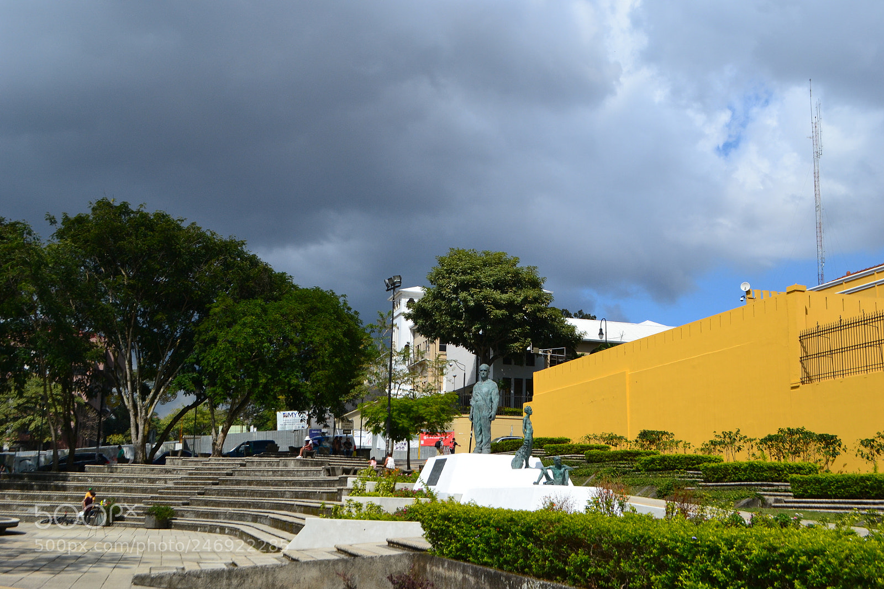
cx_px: 442
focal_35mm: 39
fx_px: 957
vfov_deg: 34.2
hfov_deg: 49.6
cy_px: 294
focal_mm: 26
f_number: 11
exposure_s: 1/500
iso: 320
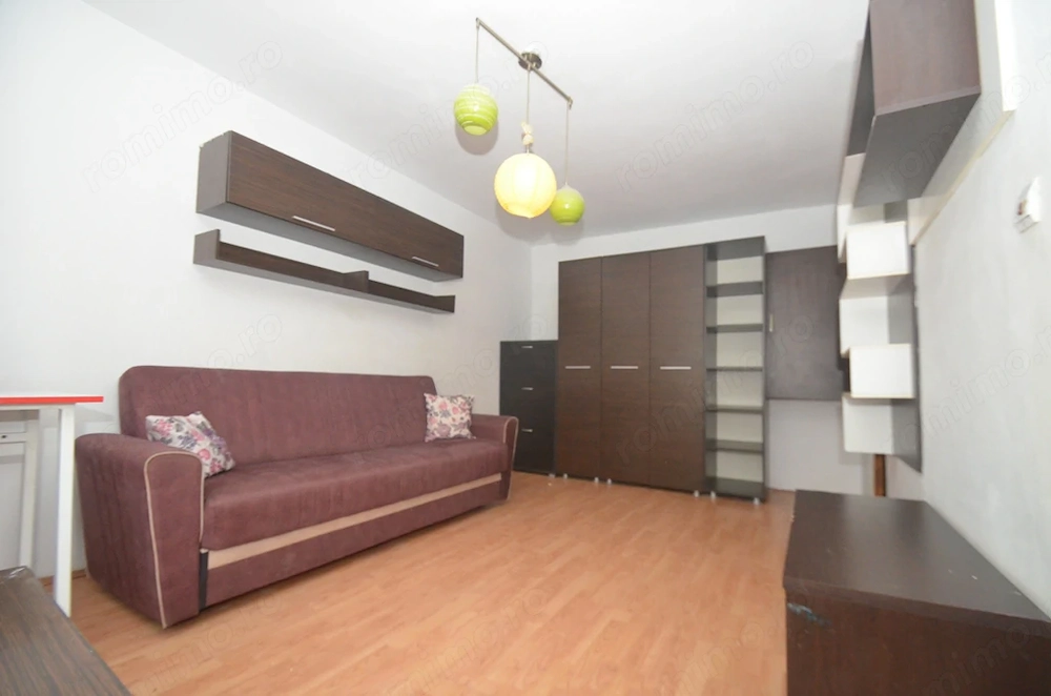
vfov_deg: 77.1
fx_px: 437
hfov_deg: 100.5
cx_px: 526
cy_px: 348
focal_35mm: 15
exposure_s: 1/60
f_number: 4
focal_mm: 10
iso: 3200
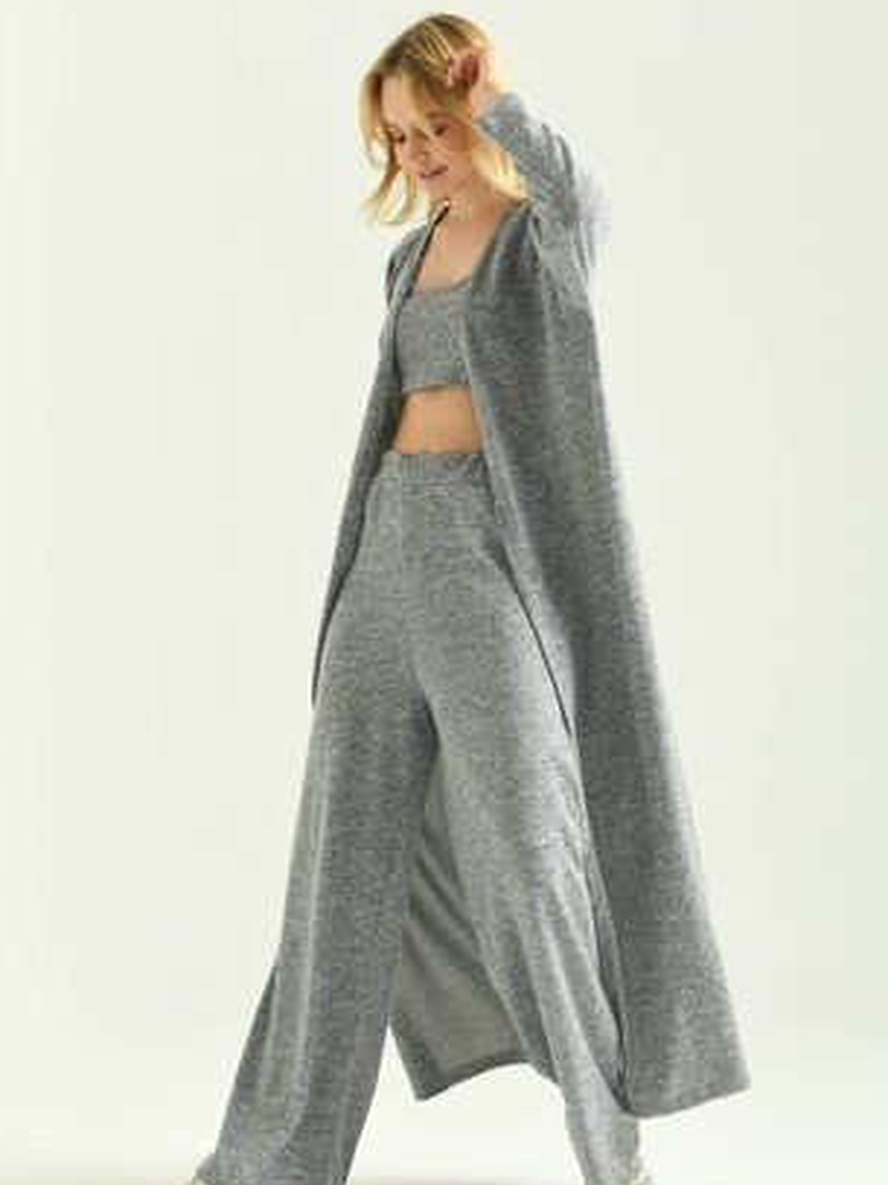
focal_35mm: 102
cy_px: 635
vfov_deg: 19.3
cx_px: 437
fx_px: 3491
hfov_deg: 14.5
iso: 125
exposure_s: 1/160
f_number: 5.6
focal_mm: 80
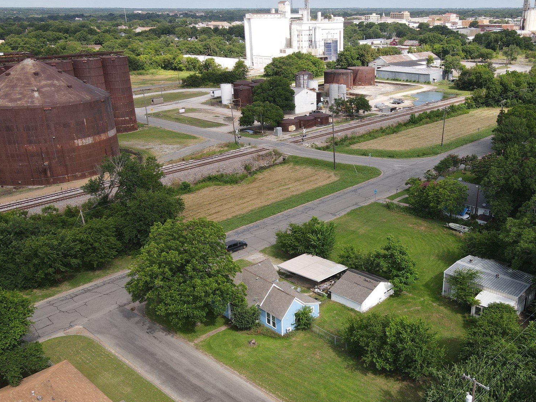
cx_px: 337
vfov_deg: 42.8
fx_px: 511
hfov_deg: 54.7
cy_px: 231
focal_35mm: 33
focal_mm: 4.5
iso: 100
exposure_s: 1/500
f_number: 2.8
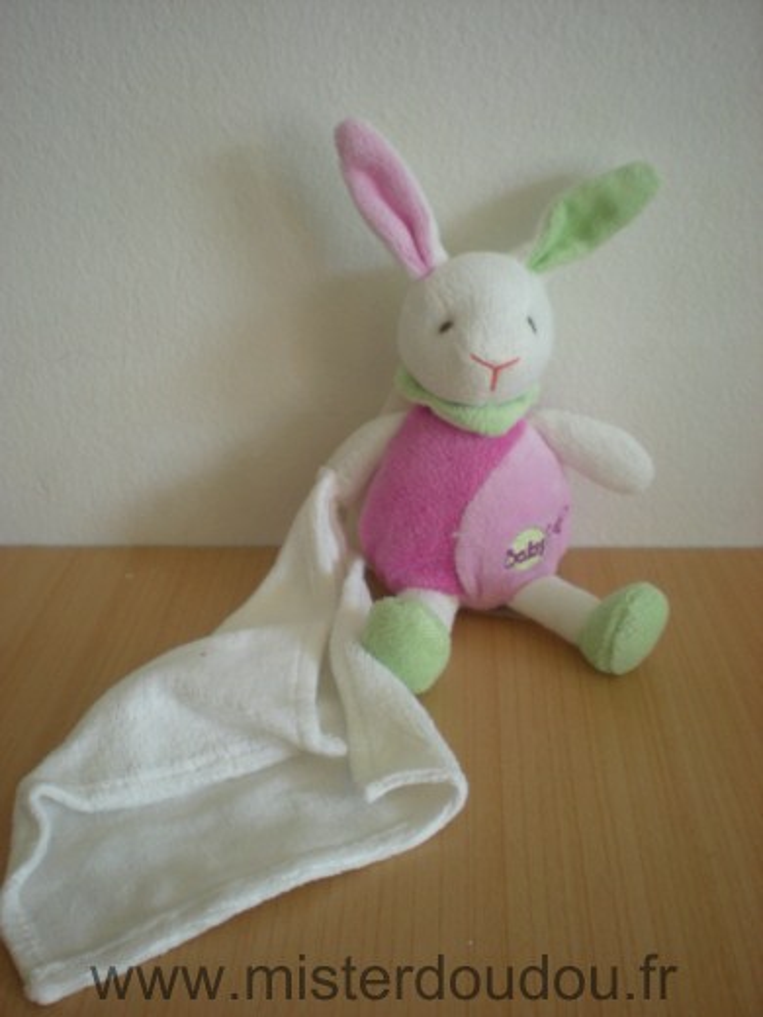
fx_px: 1117
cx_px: 382
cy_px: 508
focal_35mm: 38
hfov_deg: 37.7
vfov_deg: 49.0
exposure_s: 1/60.6
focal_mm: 6.3
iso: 152
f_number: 3.1
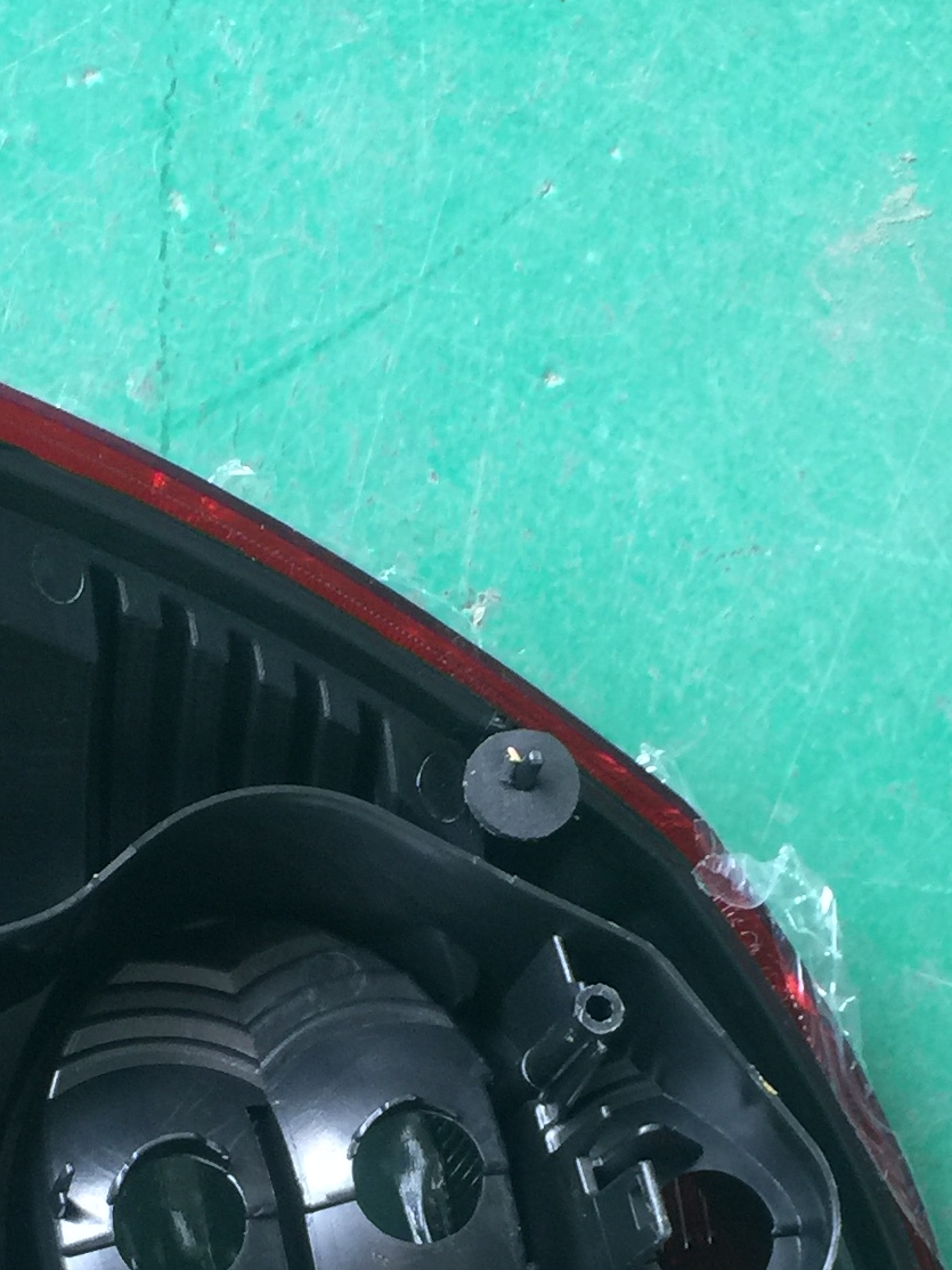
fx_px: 3118
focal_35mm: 85
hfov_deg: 17.3
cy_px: 999
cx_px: 358
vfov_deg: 22.7
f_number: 2.2
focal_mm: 4.15
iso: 40
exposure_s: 1/33
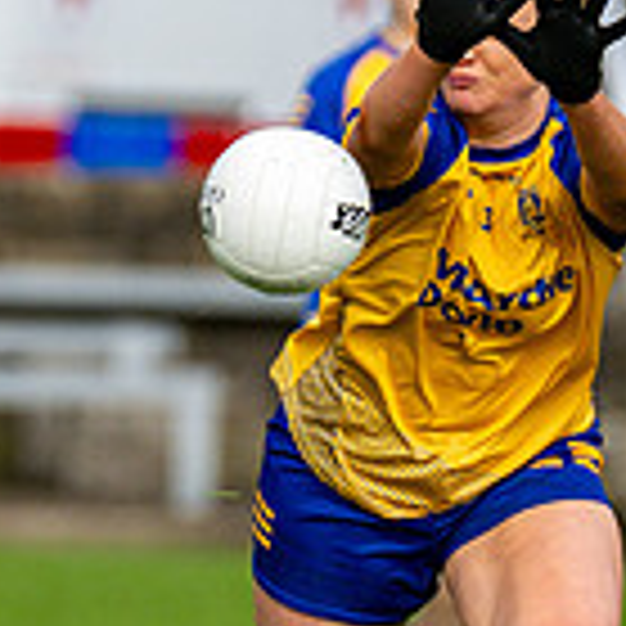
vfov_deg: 1.3
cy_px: 459
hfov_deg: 1.3
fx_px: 27232
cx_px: -567
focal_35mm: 1331
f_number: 2.8
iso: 220
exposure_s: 1/3200
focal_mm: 250
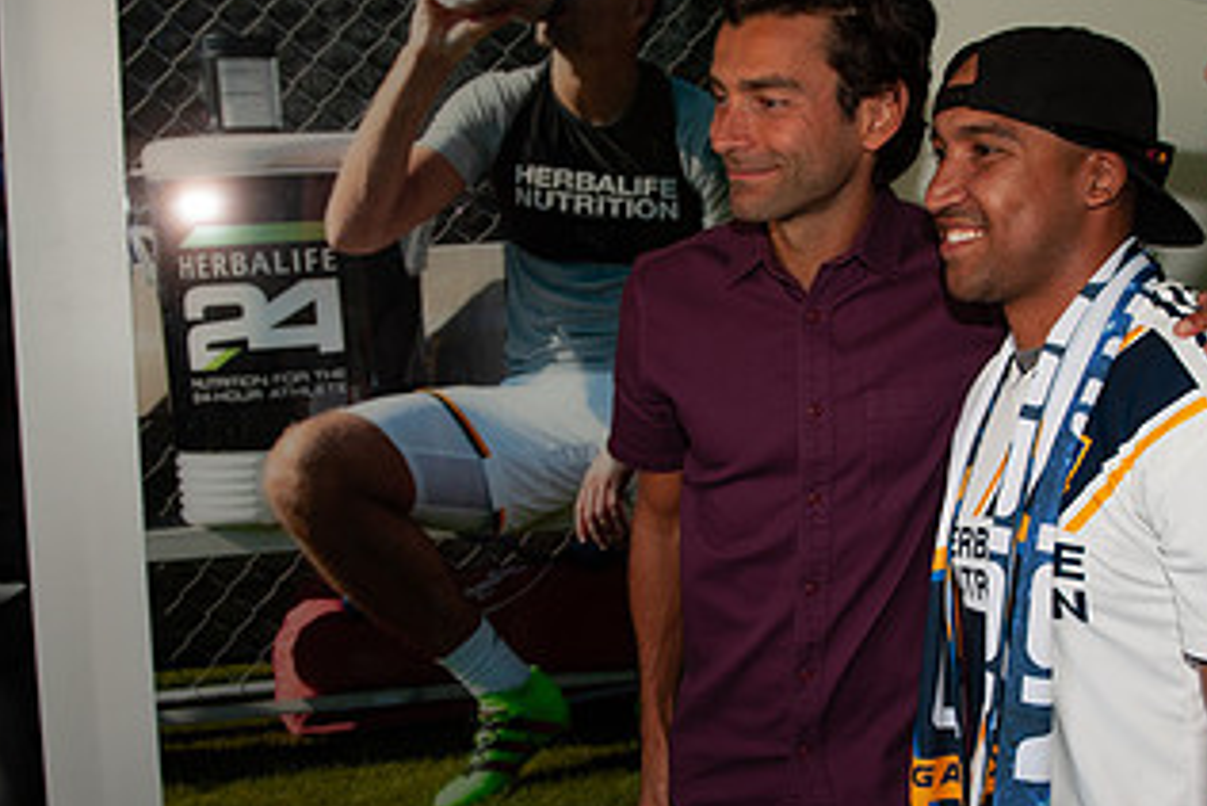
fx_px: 1476
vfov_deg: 30.5
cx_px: 783
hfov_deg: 44.0
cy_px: 462
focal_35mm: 44
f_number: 3.5
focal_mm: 24
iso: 200
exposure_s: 1/60
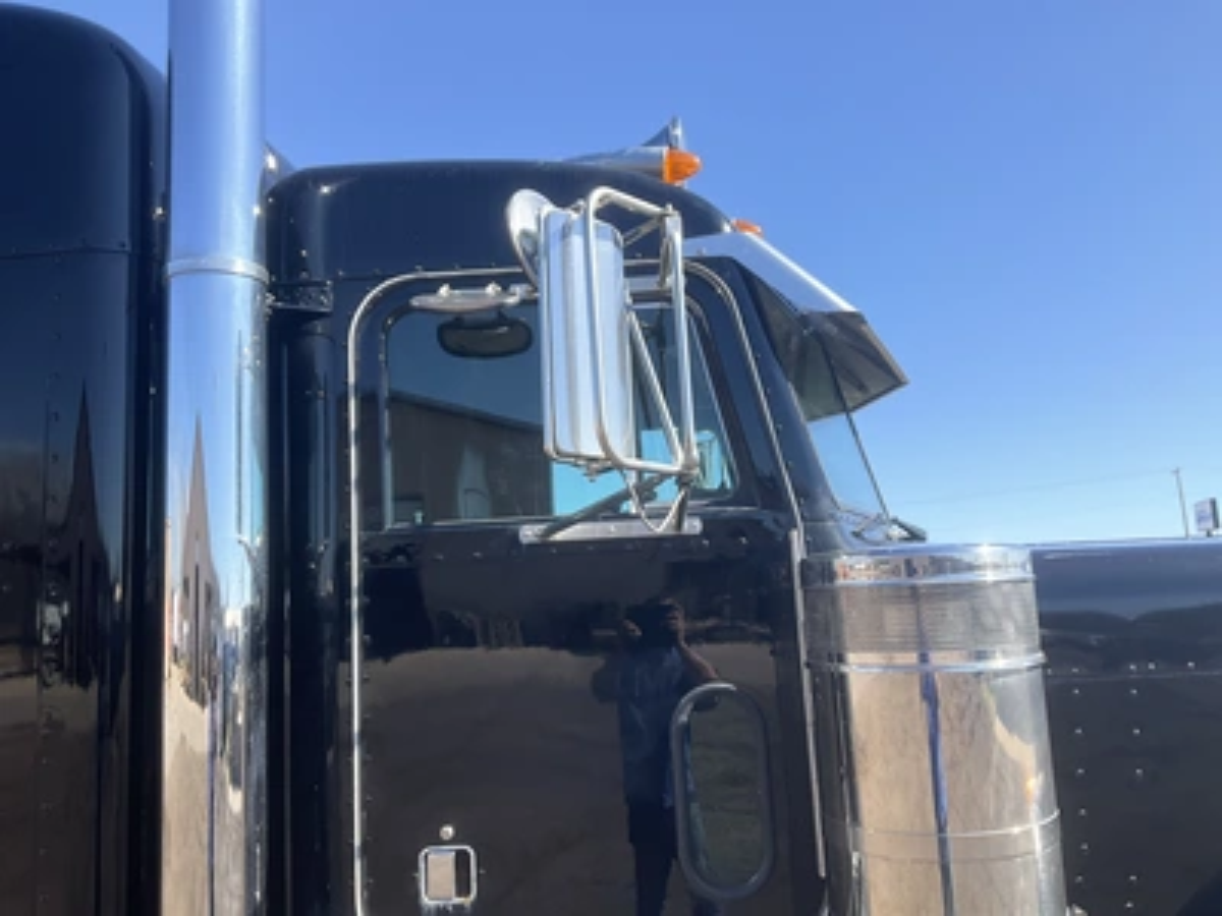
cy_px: 458
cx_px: 611
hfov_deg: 61.7
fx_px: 1024
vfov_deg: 48.2
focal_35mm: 29
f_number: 1.8
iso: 25
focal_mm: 3
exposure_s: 1/855
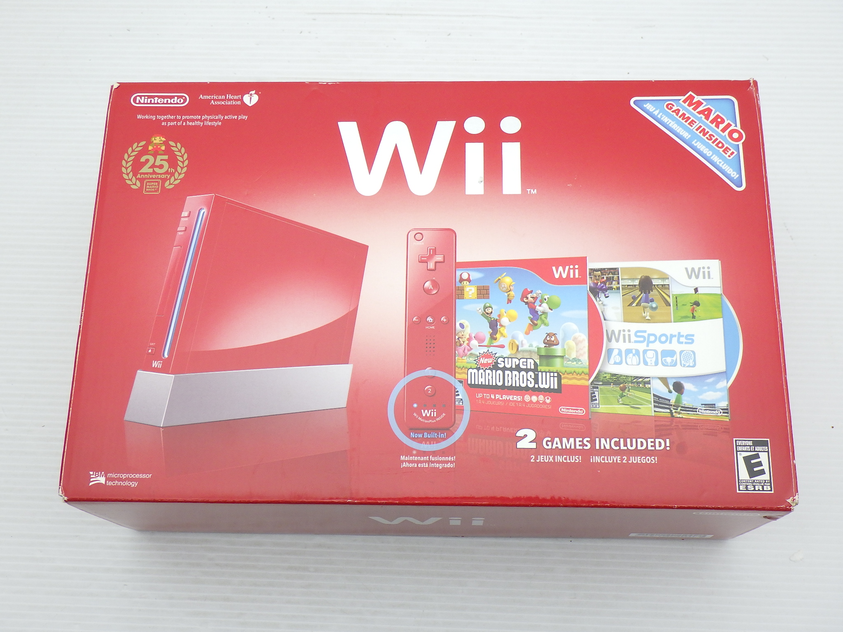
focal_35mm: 42
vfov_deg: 34.3
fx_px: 1023
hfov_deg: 44.8
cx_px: 422
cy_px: 316
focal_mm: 7.5
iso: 200
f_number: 4.2
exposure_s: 1/100
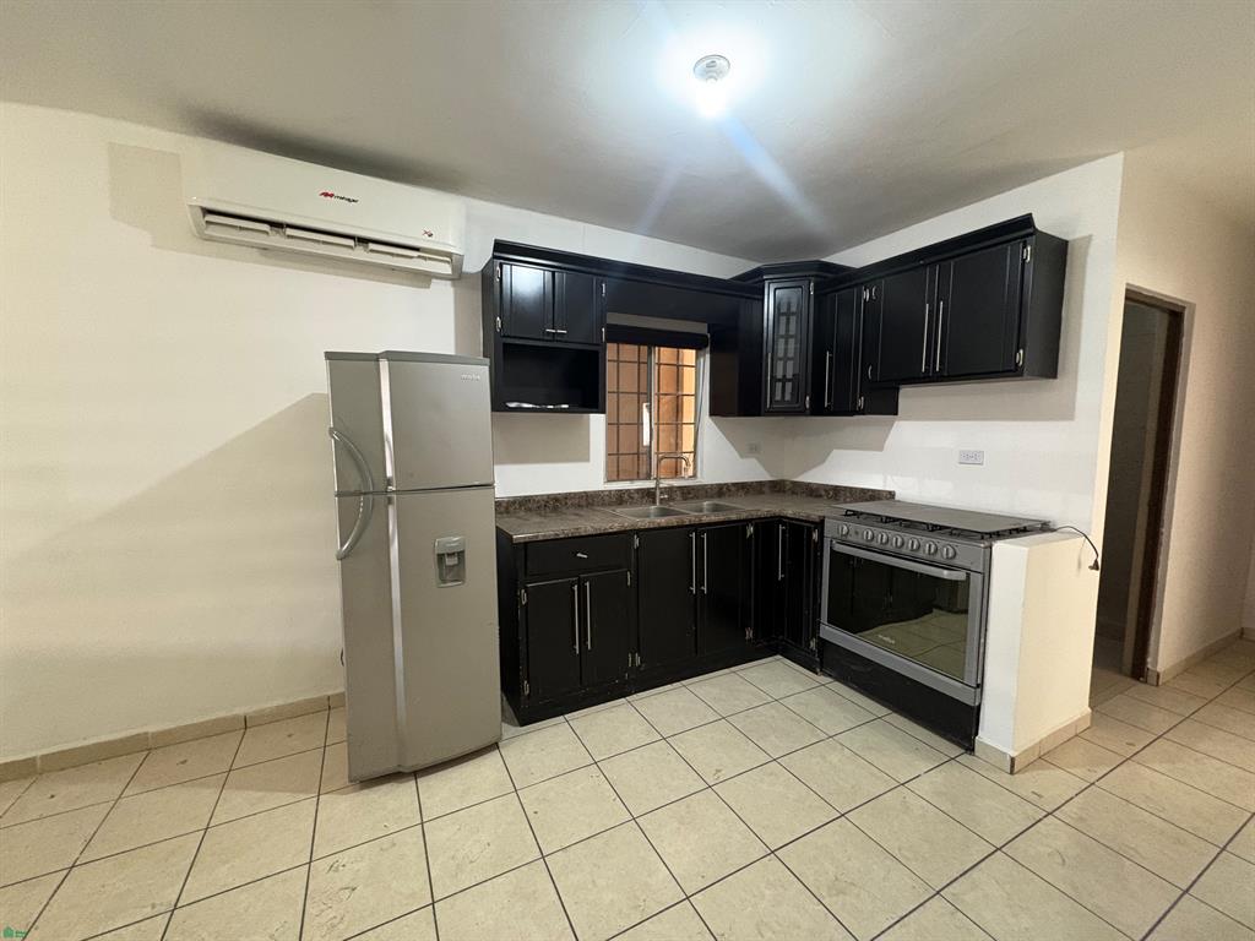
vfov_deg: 85.7
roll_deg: -0.1
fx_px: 508
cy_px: 470
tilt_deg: -4.3
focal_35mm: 14
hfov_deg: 102.1
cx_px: 628
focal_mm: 2.22
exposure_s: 1/60
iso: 640
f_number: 2.2
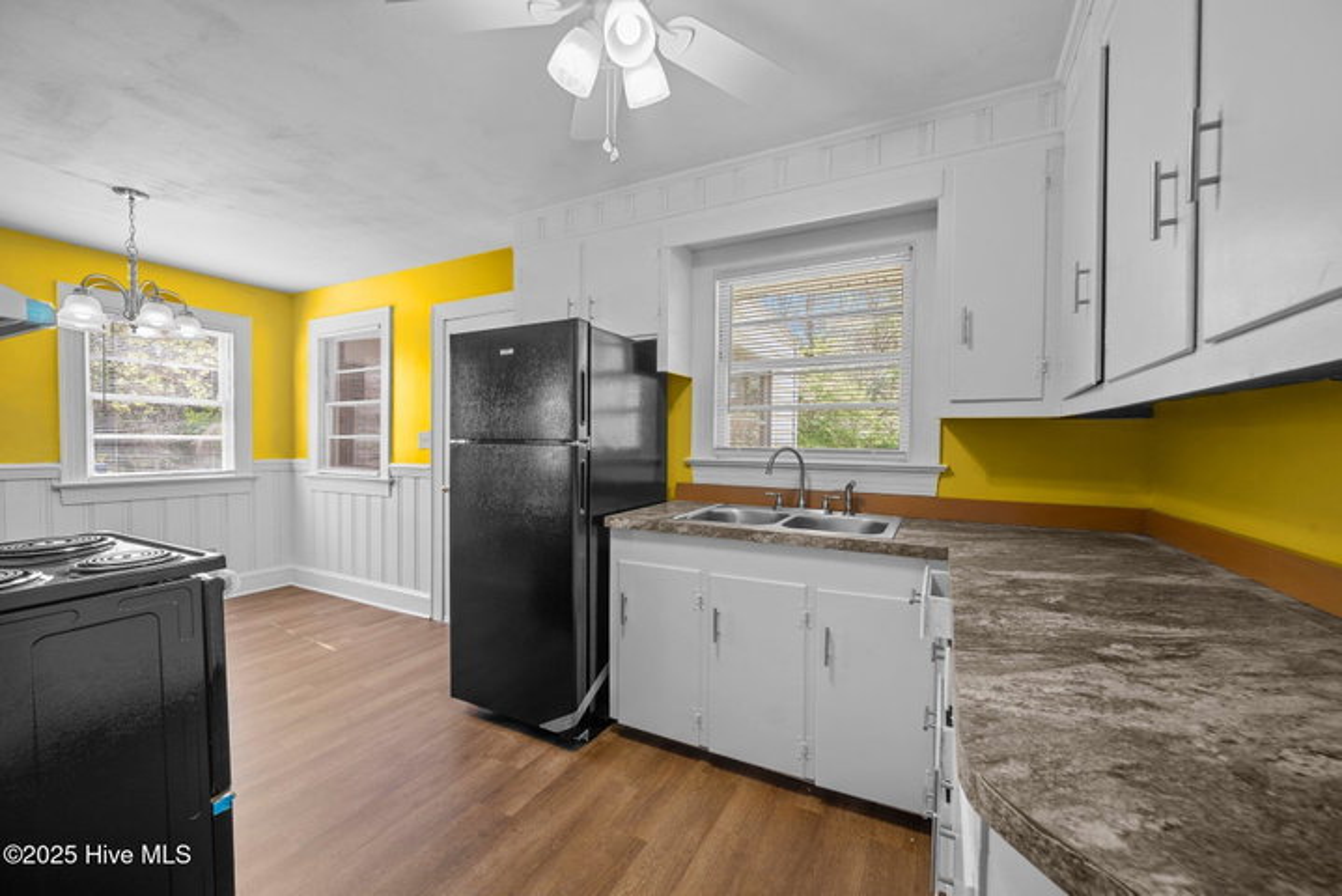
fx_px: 522
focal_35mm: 14
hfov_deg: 104.2
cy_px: 448
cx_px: 671
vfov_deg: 81.3
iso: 100
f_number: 8
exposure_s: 1
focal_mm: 14
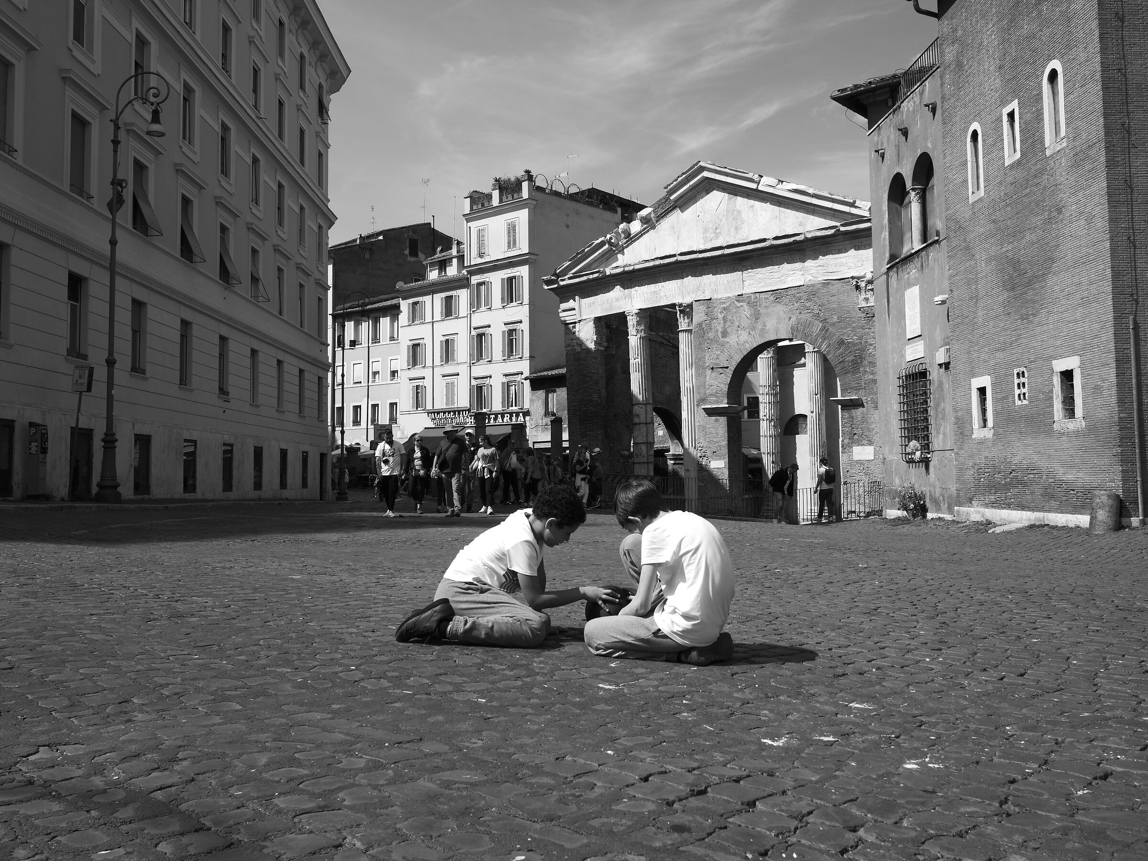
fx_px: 995
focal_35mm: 30
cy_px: 430
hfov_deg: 60.0
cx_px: 574
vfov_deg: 46.8
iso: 100
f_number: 5.6
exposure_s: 1/500
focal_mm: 15
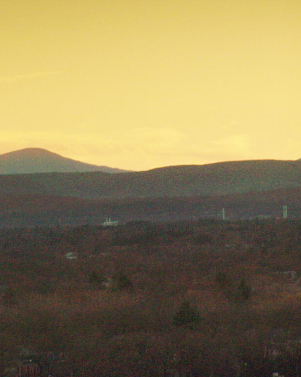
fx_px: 4190
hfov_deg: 4.1
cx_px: 117
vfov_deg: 5.1
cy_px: 188
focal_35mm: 376
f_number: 3.6
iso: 80
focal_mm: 47.7
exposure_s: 1/125
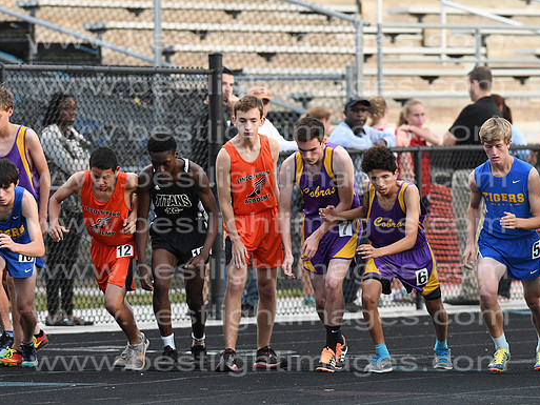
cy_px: 202
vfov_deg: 3.0
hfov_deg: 4.1
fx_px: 7630
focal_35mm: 489
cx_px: 269
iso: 3200
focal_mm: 300
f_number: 4
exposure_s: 1/1000
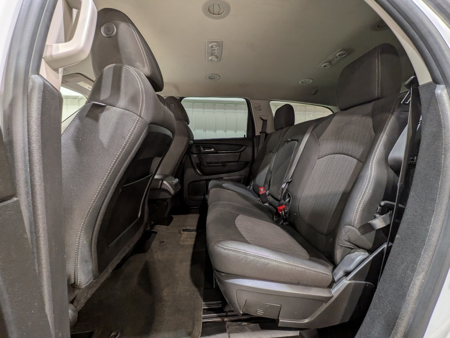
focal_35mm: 14
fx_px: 182
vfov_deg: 85.7
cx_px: 225
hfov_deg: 102.1
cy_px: 169
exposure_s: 1/24
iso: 105
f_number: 2.2
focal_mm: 1.83
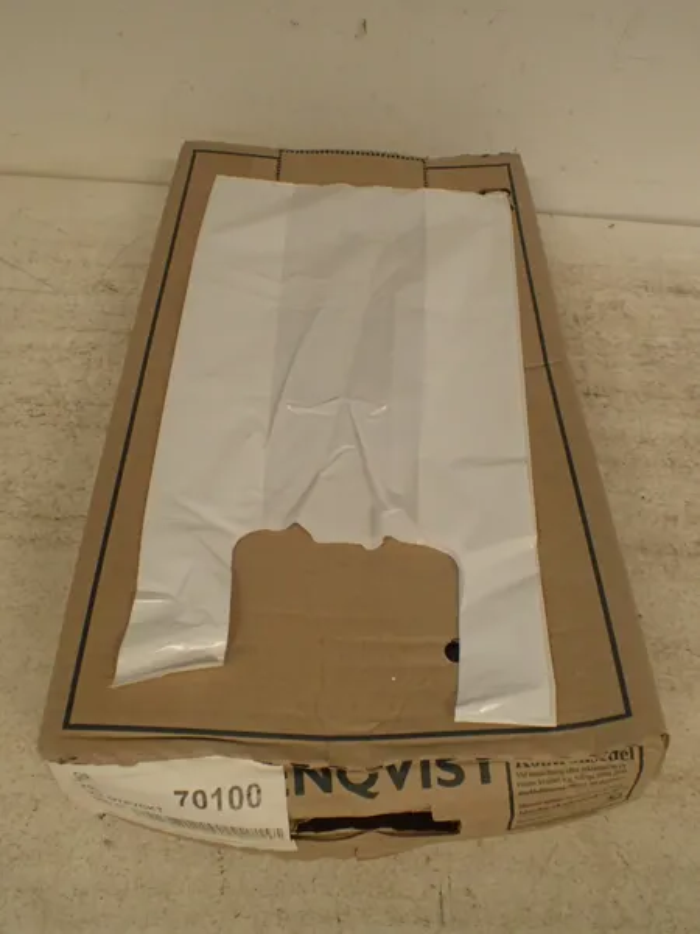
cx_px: 350
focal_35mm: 30
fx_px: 809
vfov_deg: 60.0
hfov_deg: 46.8
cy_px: 467
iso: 640
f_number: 2.3
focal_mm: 5.5
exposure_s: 1/125
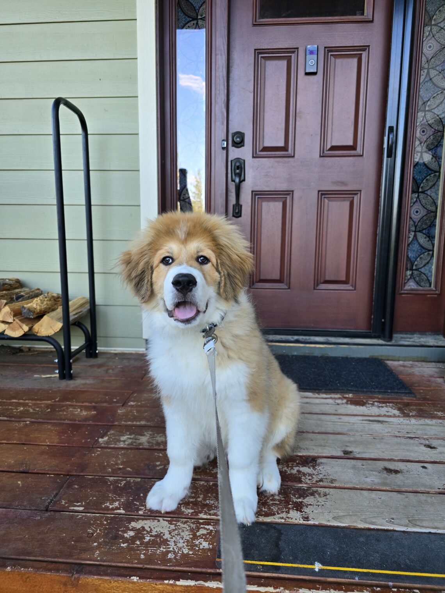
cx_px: 222
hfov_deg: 58.9
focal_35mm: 23
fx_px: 394
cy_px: 296
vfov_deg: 73.9
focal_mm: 6.3
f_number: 1.7
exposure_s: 1/180
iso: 80
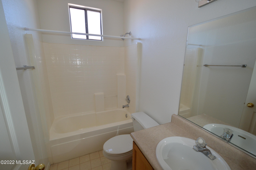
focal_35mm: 15
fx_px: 107
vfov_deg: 77.2
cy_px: 85
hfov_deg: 100.4
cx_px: 128
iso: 400
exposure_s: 1/125
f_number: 4
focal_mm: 10
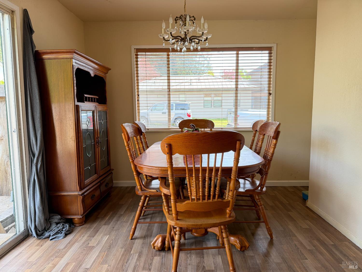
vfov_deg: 56.8
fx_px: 251
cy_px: 136
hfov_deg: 71.6
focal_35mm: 24
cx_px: 181
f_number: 1.78
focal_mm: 6.76
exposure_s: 1/132
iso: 200
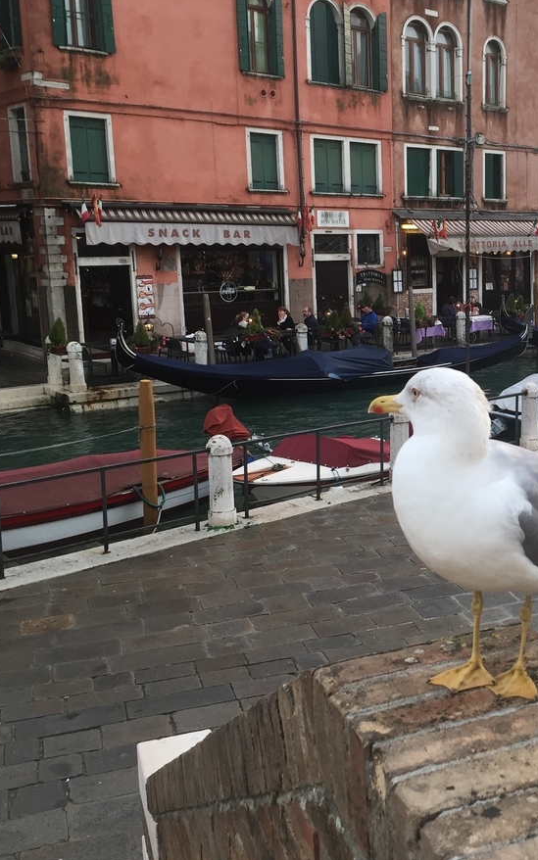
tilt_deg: -11.2
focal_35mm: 42
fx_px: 985
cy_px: 429
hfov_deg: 29.0
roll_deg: -0.4
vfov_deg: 47.2
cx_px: 511
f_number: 2.2
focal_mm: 4.15
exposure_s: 1/100
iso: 50
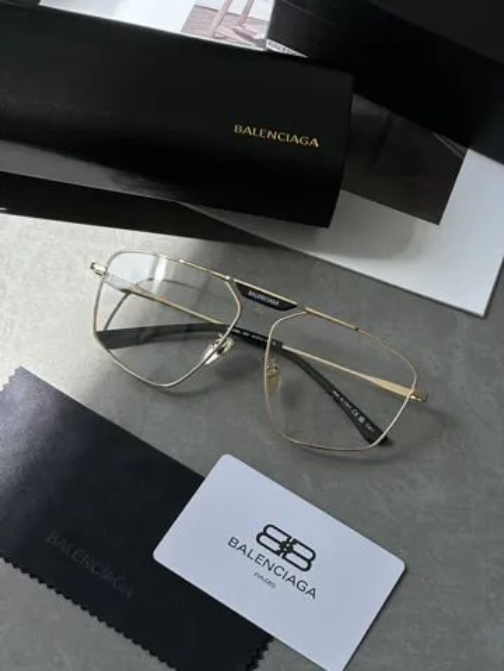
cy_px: 336
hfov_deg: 19.1
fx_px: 1495
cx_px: 252
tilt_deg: -60.7
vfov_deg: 25.3
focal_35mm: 77
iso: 32
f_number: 2.8
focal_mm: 9
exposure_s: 1/123
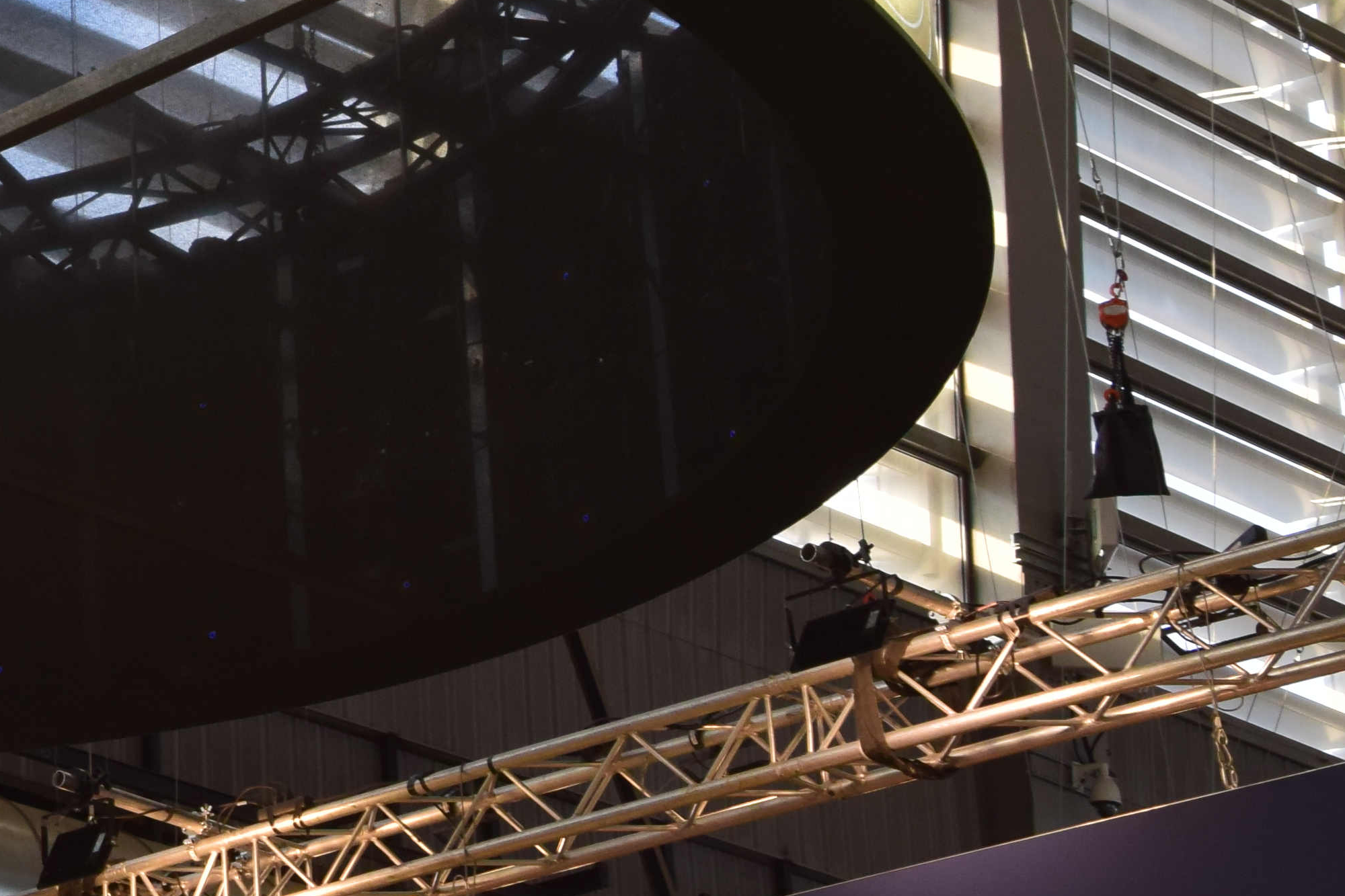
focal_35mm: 117
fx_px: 4371
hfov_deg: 16.8
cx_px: -249
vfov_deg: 11.5
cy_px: -198
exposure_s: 1/100
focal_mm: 26
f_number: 9
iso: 400
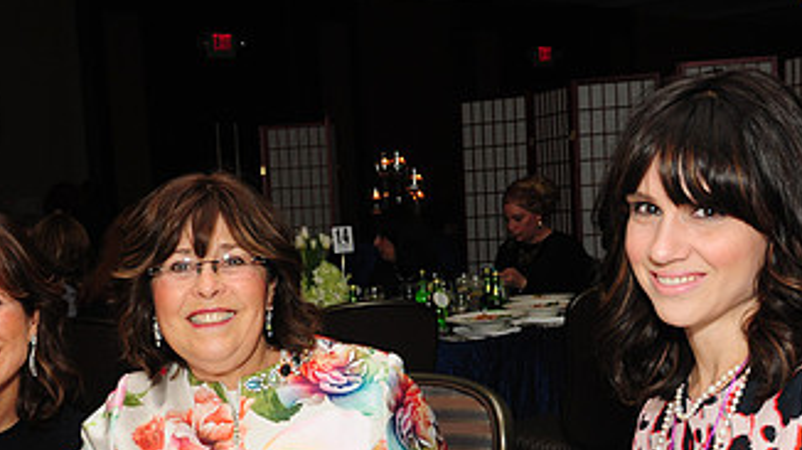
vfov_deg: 17.6
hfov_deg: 31.4
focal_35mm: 67
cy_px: 422
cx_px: 339
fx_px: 1424
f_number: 5
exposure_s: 1/60
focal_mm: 24
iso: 500
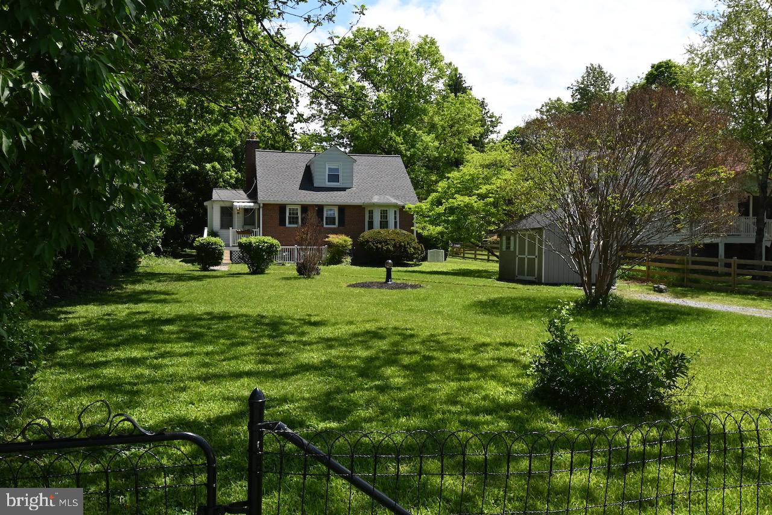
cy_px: 258
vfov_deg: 43.6
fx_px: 643
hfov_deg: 61.9
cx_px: 386
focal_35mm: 30
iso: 800
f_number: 13
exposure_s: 1/640
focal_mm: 20
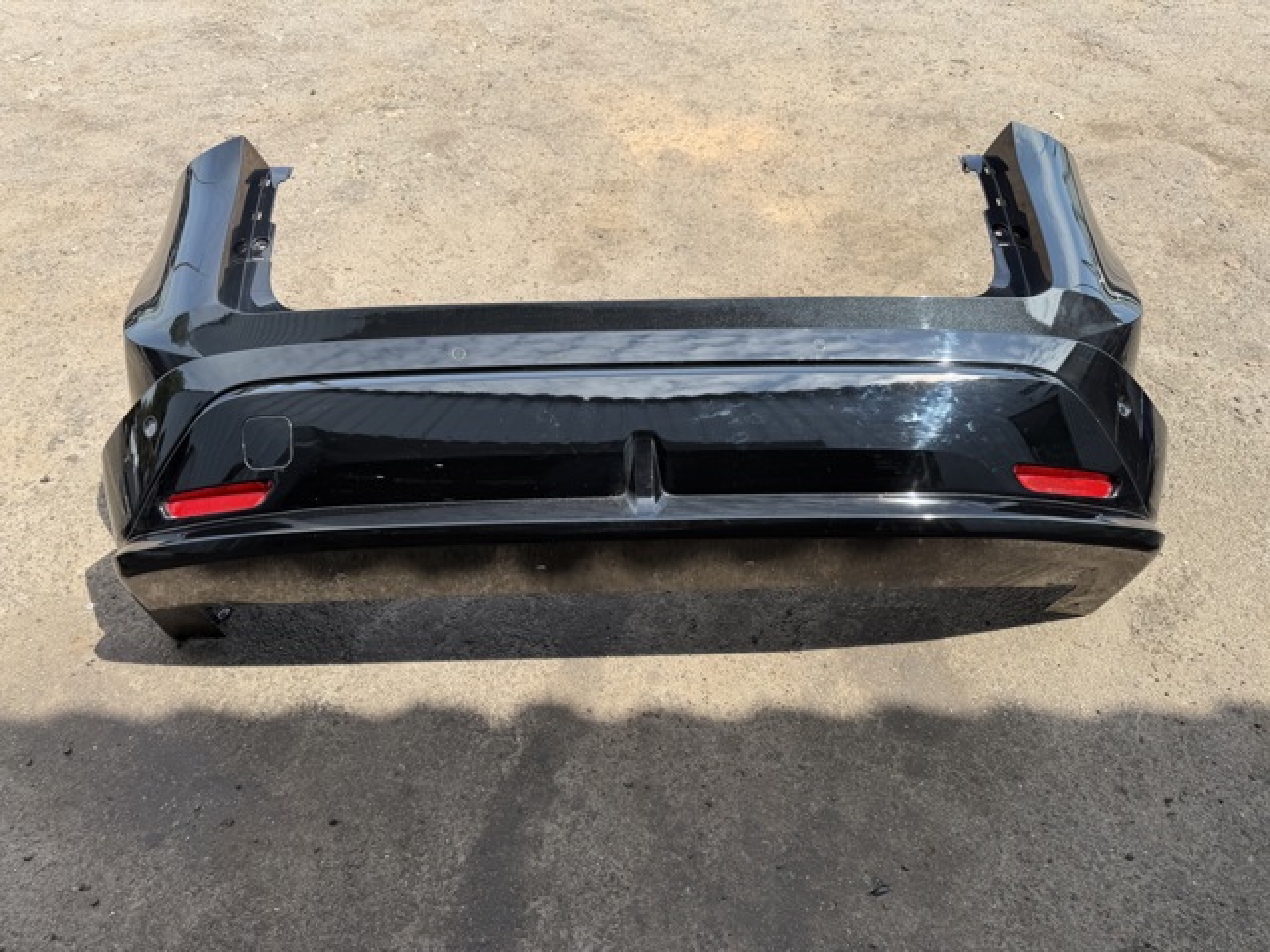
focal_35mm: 24
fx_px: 881
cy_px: 476
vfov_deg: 56.8
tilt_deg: -50.6
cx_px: 635
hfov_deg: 71.6
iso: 80
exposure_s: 1/1314
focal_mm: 6.76
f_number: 1.78
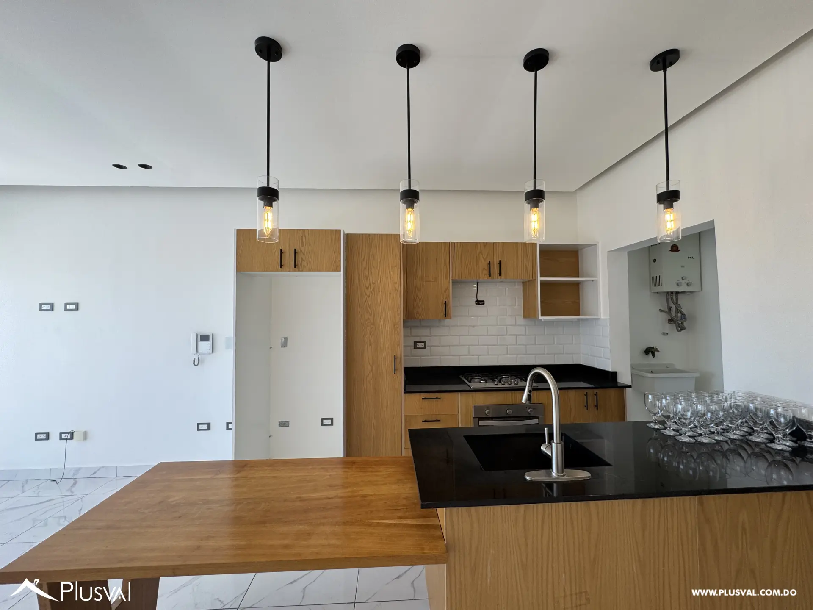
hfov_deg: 102.1
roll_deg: +0.6
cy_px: 305
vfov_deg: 85.7
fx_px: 329
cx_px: 406
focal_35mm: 14
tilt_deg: +1.2
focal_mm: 2.22
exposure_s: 1/123
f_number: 2.2
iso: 40
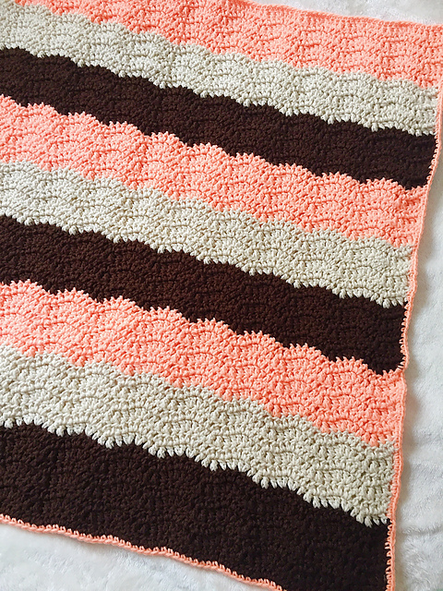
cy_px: 296
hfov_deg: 48.2
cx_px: 222
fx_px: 495
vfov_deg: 61.7
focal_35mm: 29
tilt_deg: -73.5
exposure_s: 1/33
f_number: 2.2
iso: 125
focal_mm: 4.15
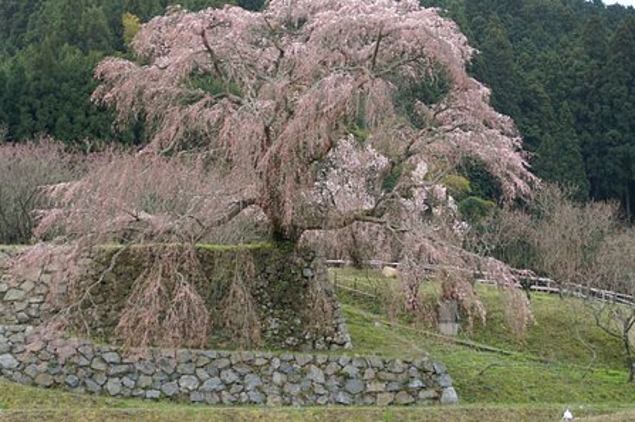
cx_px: 287
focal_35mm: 86
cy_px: 183
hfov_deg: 23.7
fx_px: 1515
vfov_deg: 15.8
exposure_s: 1/45
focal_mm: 50
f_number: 2.8
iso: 200
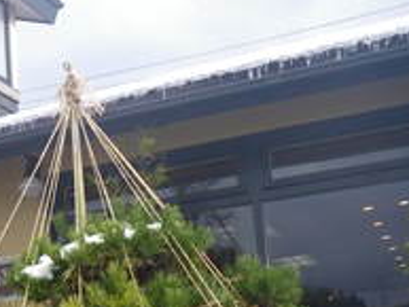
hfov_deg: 28.4
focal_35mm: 65
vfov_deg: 22.0
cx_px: 21
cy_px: 288
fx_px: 768
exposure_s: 1/100
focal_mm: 5
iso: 50
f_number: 3.5
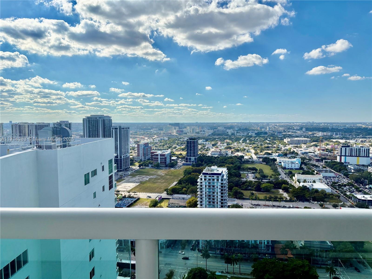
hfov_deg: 67.3
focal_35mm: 26
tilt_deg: -3.5
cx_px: 186
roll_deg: +0.1
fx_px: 279
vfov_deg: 53.1
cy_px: 140
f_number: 1.6
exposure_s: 1/5814
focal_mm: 5.96
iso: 50
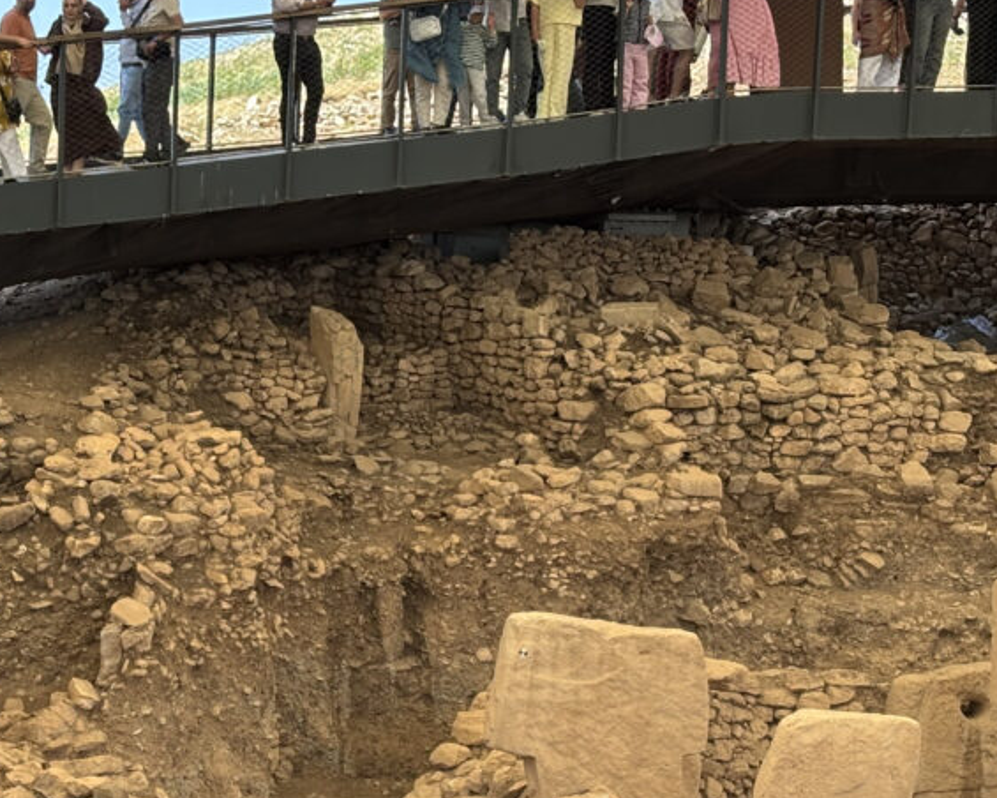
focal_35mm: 115
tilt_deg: -4.7
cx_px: 228
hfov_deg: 16.6
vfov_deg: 13.3
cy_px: 623
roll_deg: -2.3
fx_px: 3393
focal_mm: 5.96
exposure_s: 1/425
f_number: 1.6
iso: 32
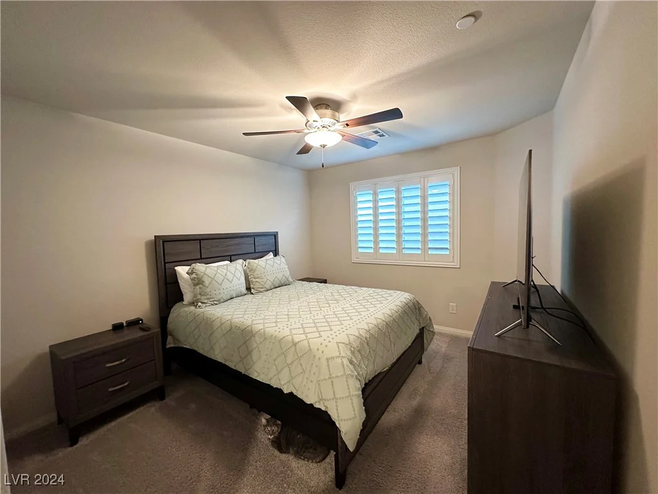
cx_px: 329
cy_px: 247
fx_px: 266
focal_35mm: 14
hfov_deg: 102.1
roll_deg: +1.3
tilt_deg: -3.8
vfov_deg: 85.7
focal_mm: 2.22
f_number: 2.2
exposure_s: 1/60
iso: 500
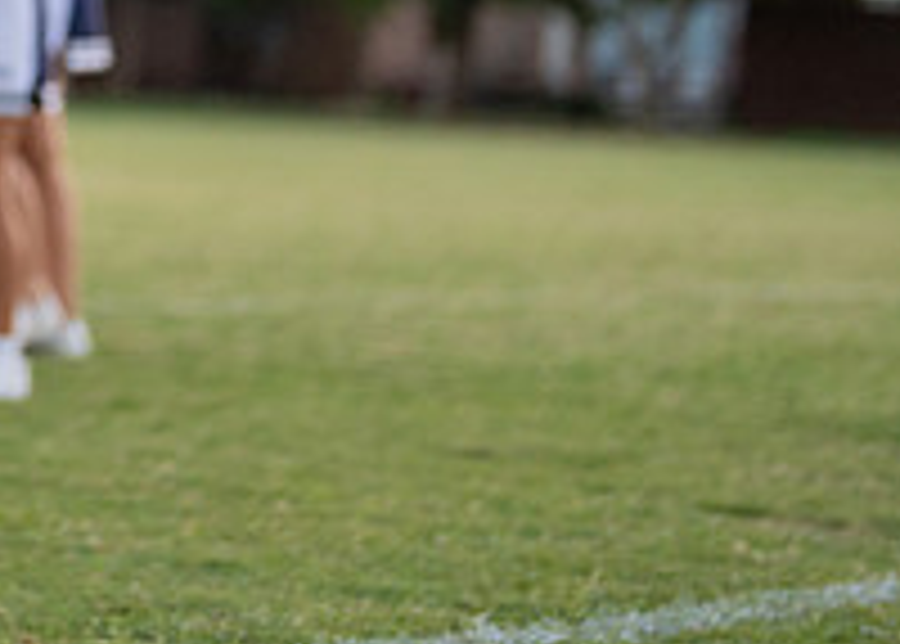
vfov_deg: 7.4
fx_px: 4884
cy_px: -392
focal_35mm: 191
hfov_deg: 10.3
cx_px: -340
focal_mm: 50
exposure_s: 1/2000
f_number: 1.2
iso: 500
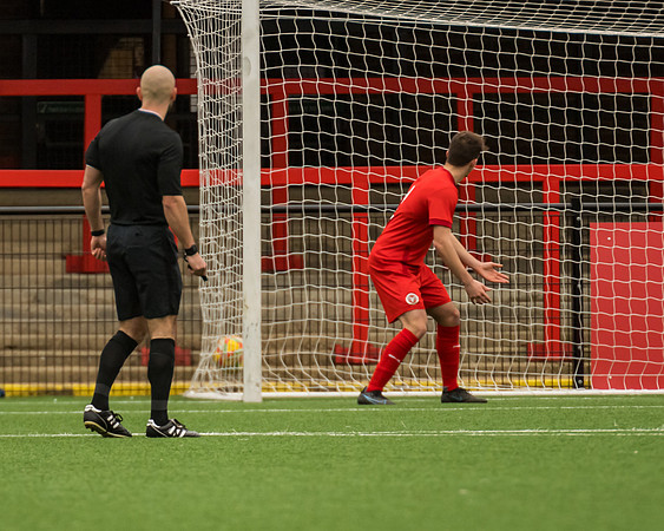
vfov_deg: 1.6
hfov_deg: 2.1
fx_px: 18481
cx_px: 269
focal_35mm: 941
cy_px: 347
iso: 1000
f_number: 4
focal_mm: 420
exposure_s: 1/1250
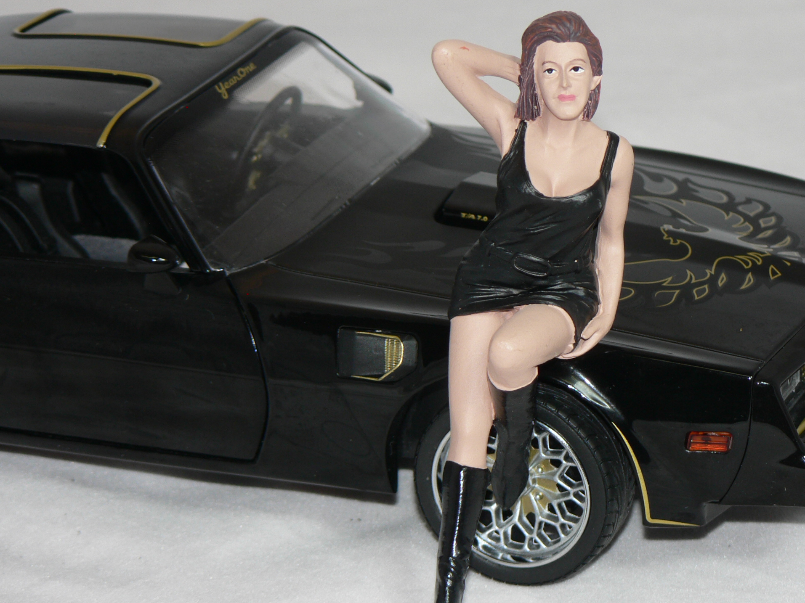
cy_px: 324
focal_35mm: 174
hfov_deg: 11.4
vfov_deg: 8.5
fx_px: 4046
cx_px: 517
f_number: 3.2
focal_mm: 21.6
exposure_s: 1/60
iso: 80
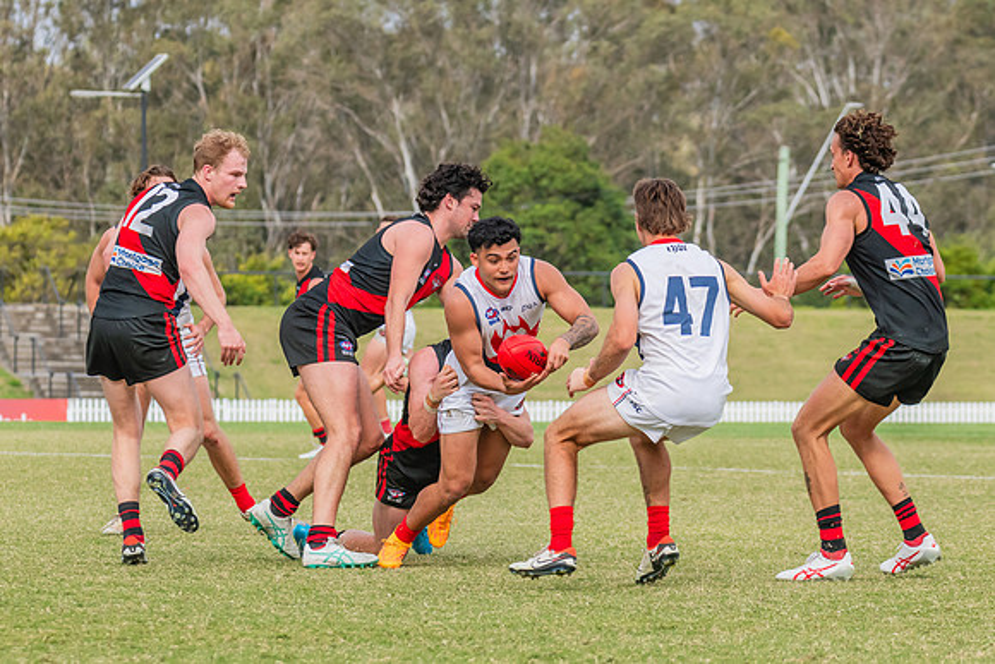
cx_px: 499
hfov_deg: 8.3
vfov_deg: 5.5
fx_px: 6850
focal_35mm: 248
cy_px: 324
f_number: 8
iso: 800
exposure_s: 1/1250
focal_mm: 170
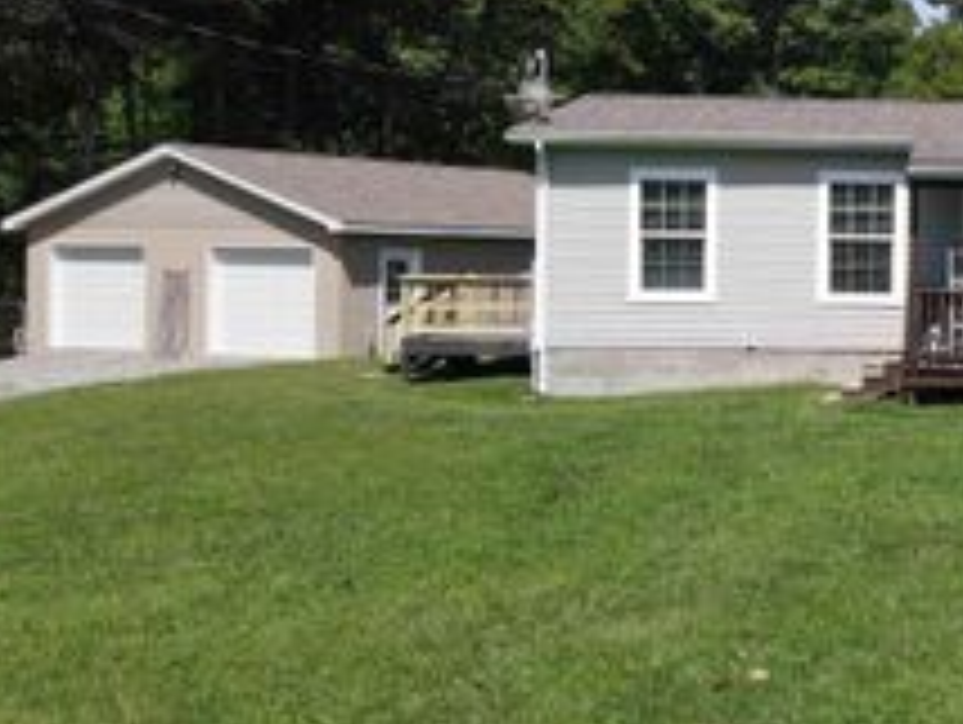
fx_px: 1560
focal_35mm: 56
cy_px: 277
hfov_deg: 31.0
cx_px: 1030
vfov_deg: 26.1
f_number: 2.8
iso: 100
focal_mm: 4.5
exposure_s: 1/640
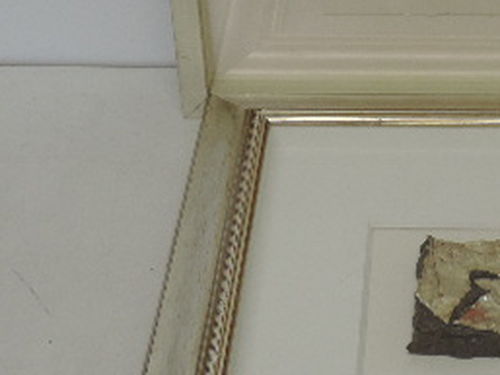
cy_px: 41
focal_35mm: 107
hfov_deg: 18.0
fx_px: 1546
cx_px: 475
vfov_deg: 13.7
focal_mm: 7.6
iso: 360
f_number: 3.4
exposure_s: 1/50
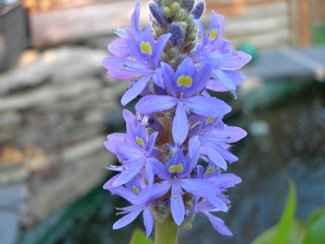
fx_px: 357
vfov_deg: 37.7
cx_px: 162
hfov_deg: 49.0
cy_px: 122
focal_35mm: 38
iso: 50
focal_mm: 7.8
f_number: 2.8
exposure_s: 1/60.5
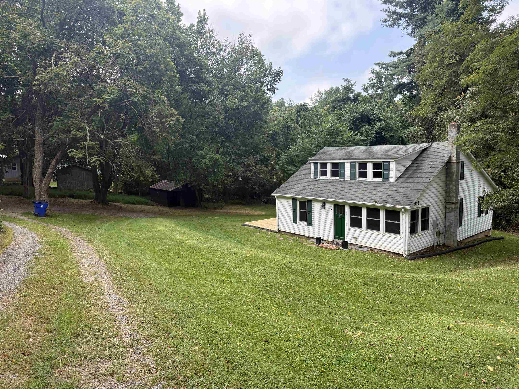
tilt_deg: -5.9
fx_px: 360
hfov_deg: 71.6
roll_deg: +2.0
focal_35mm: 24
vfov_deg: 56.8
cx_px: 260
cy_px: 194
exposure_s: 1/955
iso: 100
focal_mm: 6.76
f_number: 1.78
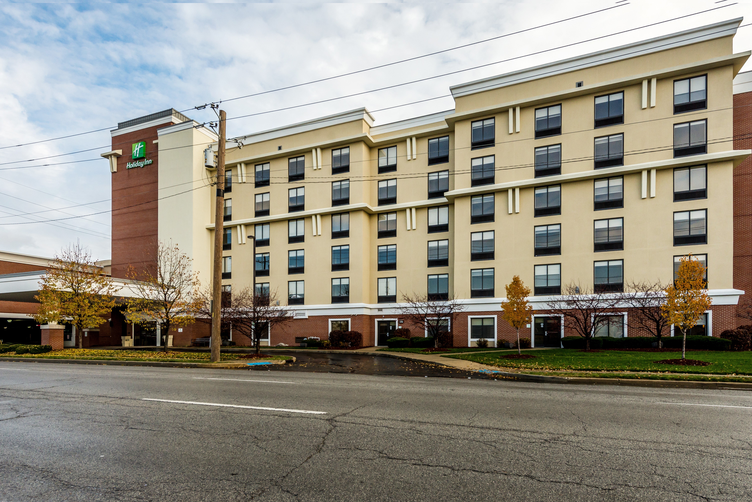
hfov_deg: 90.0
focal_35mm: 18
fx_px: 376
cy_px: 251
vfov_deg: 67.4
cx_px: 376
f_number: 8
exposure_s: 1/1000
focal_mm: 18
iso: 400
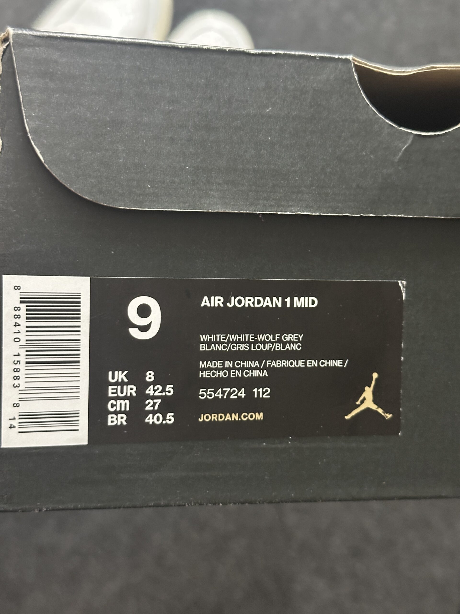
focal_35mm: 48
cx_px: 230
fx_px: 850
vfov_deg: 39.7
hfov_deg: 30.3
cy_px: 307
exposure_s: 1/25
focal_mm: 6.86
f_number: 1.78
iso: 500
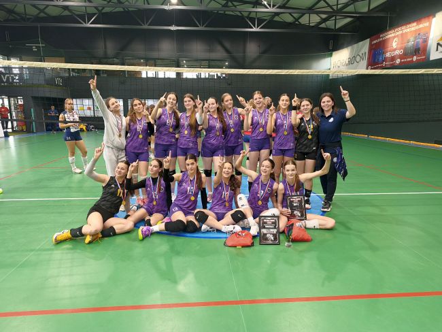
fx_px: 294
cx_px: 221
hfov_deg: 73.9
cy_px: 166
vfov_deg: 58.9
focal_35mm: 23
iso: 200
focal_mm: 6.45
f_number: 1.62
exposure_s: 1/99.9
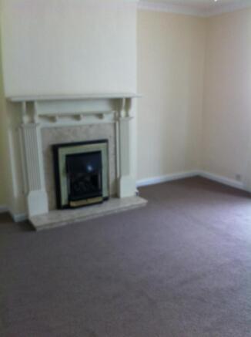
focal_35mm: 35
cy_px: 168
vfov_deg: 52.7
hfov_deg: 40.6
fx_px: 340
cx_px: 126
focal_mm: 3.85
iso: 100
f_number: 2.8
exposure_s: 1/15
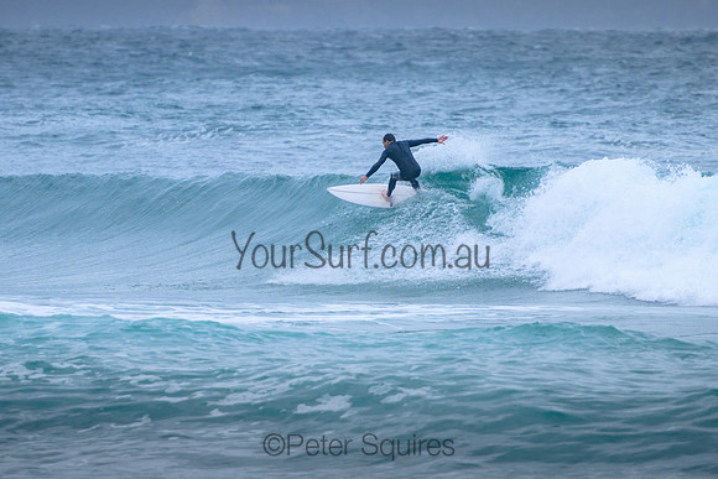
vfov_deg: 2.5
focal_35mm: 550
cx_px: 354
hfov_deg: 3.7
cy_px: 187
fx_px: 10974
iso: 640
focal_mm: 400
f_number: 5.6
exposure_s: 1/2000
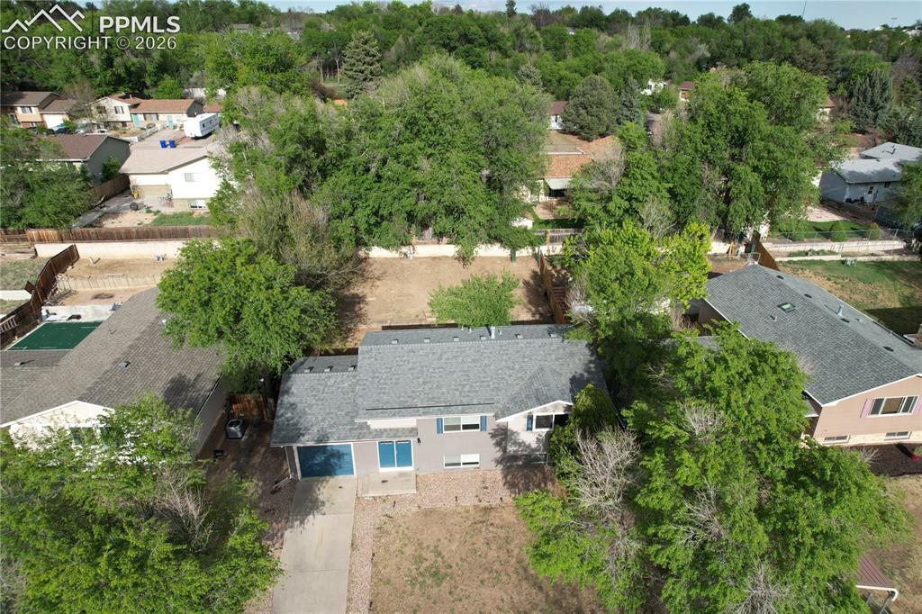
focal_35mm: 22
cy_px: 307
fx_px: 563
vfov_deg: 57.2
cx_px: 461
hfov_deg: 78.6
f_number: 2.8
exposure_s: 1/1500
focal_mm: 8.38
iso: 100
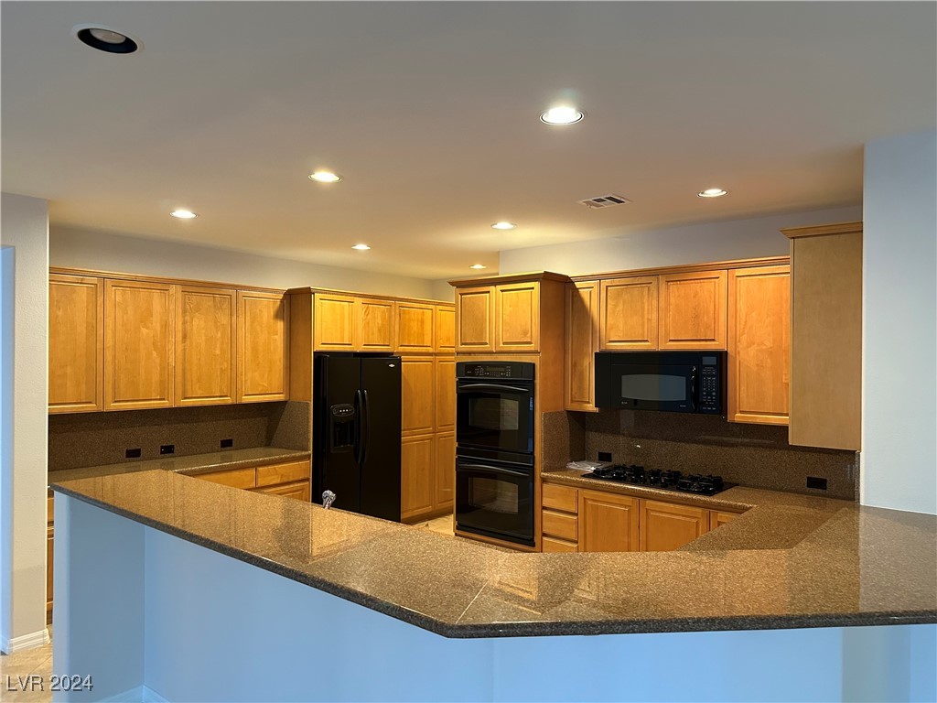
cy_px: 352
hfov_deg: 71.6
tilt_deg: +2.9
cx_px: 468
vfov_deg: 56.8
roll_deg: -0.1
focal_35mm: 24
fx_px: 650
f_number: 1.78
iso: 500
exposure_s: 1/60
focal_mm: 6.86
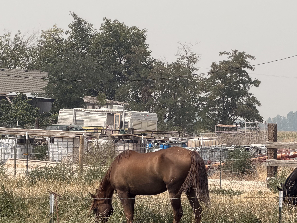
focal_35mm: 234
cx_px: 85
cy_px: 116
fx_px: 2008
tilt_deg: +0.5
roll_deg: -1.5
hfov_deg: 8.5
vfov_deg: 6.4
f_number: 2.8
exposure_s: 1/701
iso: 20
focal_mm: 16.89
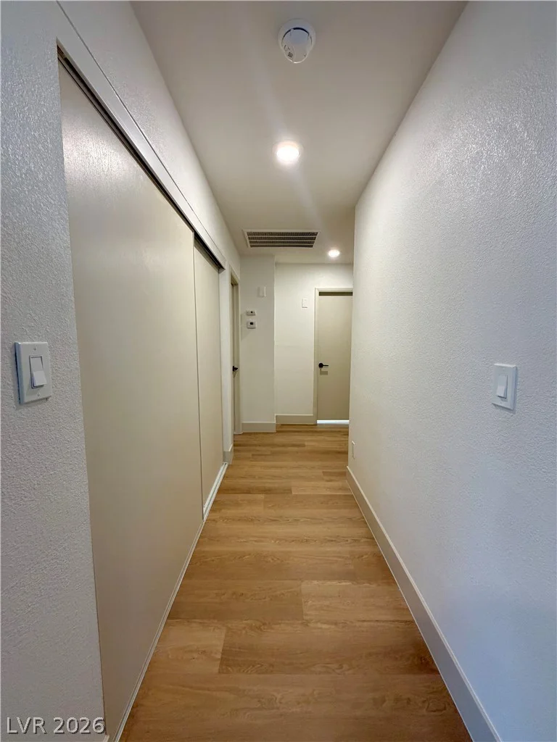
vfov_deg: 102.1
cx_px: 278
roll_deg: +0.6
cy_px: 371
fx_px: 300
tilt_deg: -5.5
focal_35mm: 14
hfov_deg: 85.7
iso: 320
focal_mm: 2.22
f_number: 2.2
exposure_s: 1/120
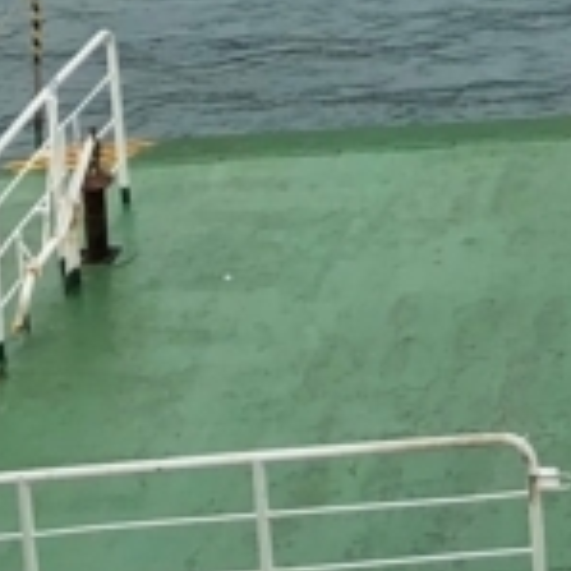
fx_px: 3173
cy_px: -613
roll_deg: +0.8
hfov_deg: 9.2
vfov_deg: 9.5
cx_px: 1399
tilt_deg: -2.1
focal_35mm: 170
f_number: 1.8
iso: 20
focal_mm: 4
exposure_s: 1/1043
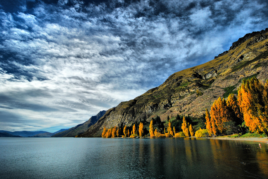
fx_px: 112
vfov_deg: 77.5
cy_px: 90
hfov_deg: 100.3
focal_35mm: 15
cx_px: 134
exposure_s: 1/125
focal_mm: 10
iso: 200
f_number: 16
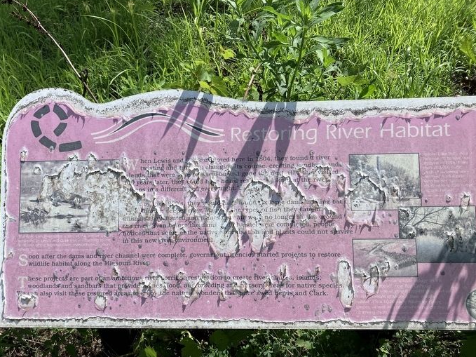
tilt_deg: -38.9
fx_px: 454
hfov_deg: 55.3
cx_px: 220
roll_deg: +4.8
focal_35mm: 33
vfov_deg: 42.9
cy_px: 189
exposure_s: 1/2433
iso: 32
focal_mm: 3.99
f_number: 1.8
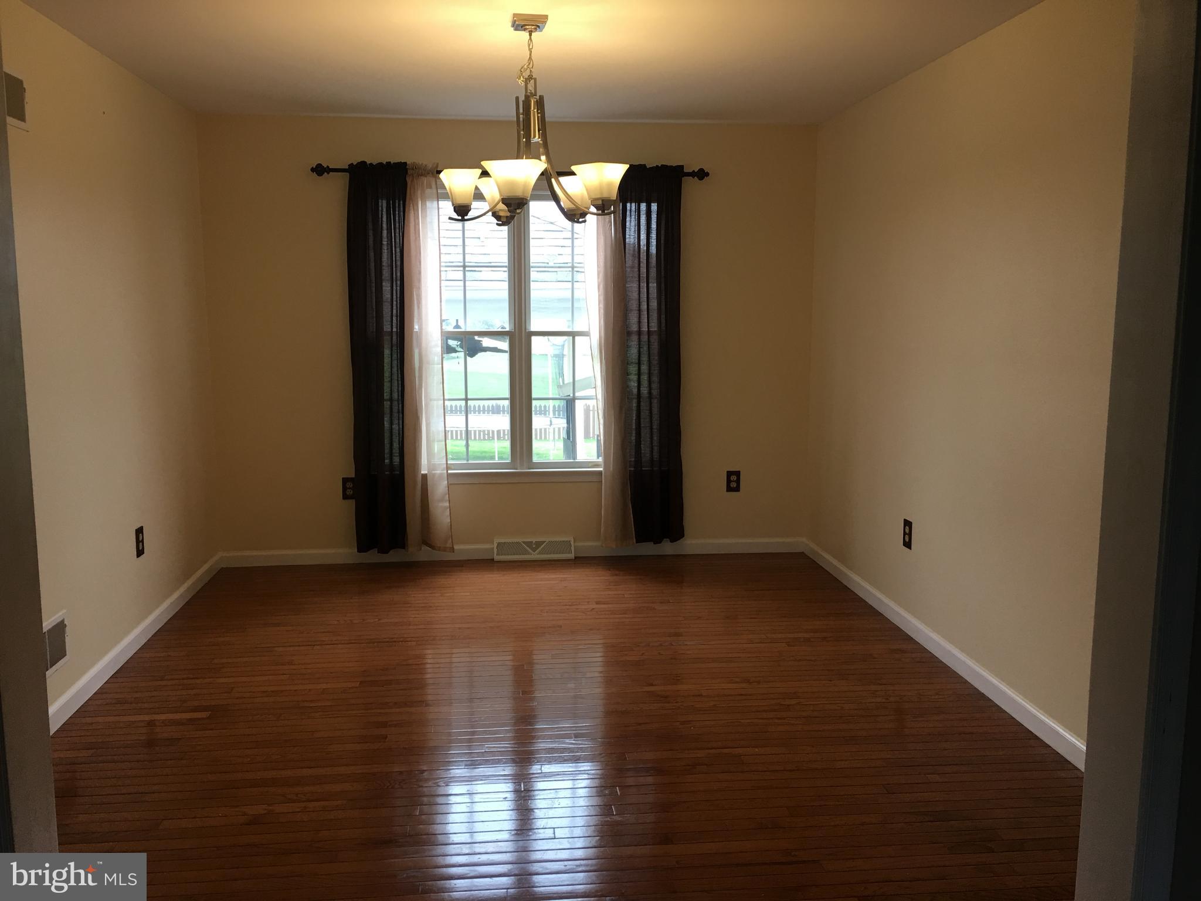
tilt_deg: -6.4
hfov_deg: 61.7
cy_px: 450
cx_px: 600
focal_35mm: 29
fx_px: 1006
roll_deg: +0.4
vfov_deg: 48.2
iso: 25
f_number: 2.2
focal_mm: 4.15
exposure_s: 1/30
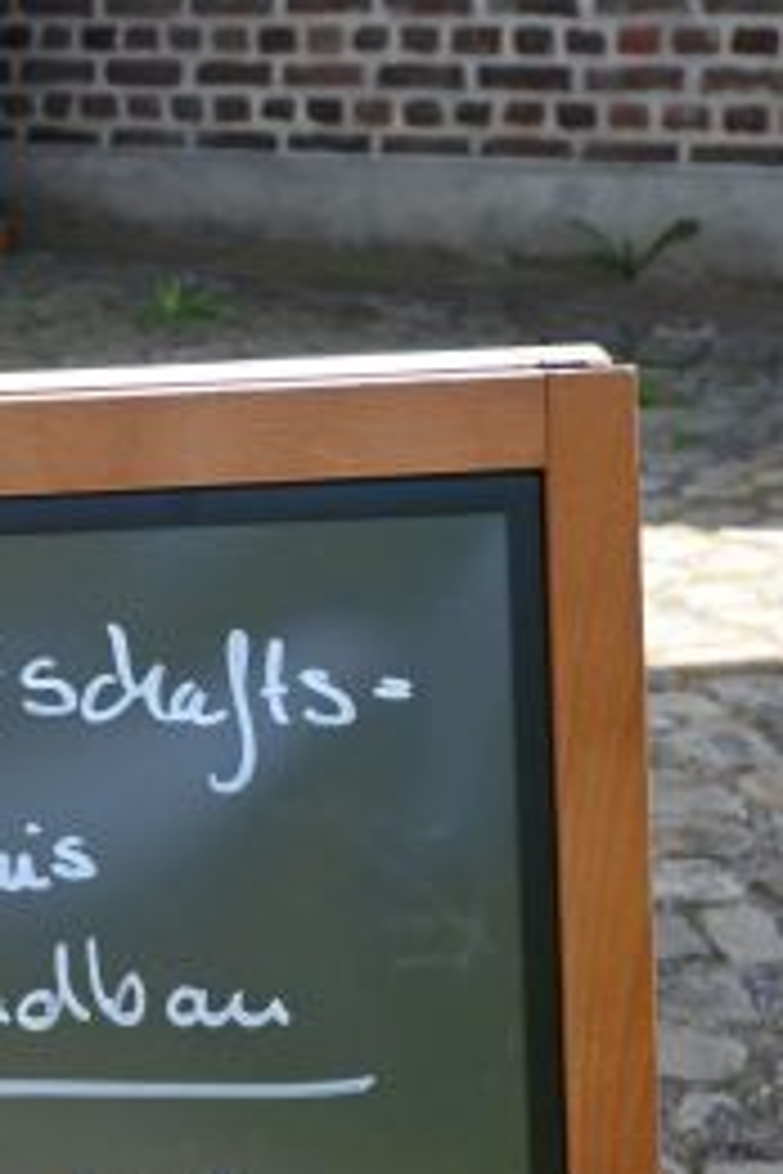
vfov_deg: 20.2
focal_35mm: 101
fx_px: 3295
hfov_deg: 13.2
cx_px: -176
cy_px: 600
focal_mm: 26
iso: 100
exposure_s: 1/250
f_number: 4.5
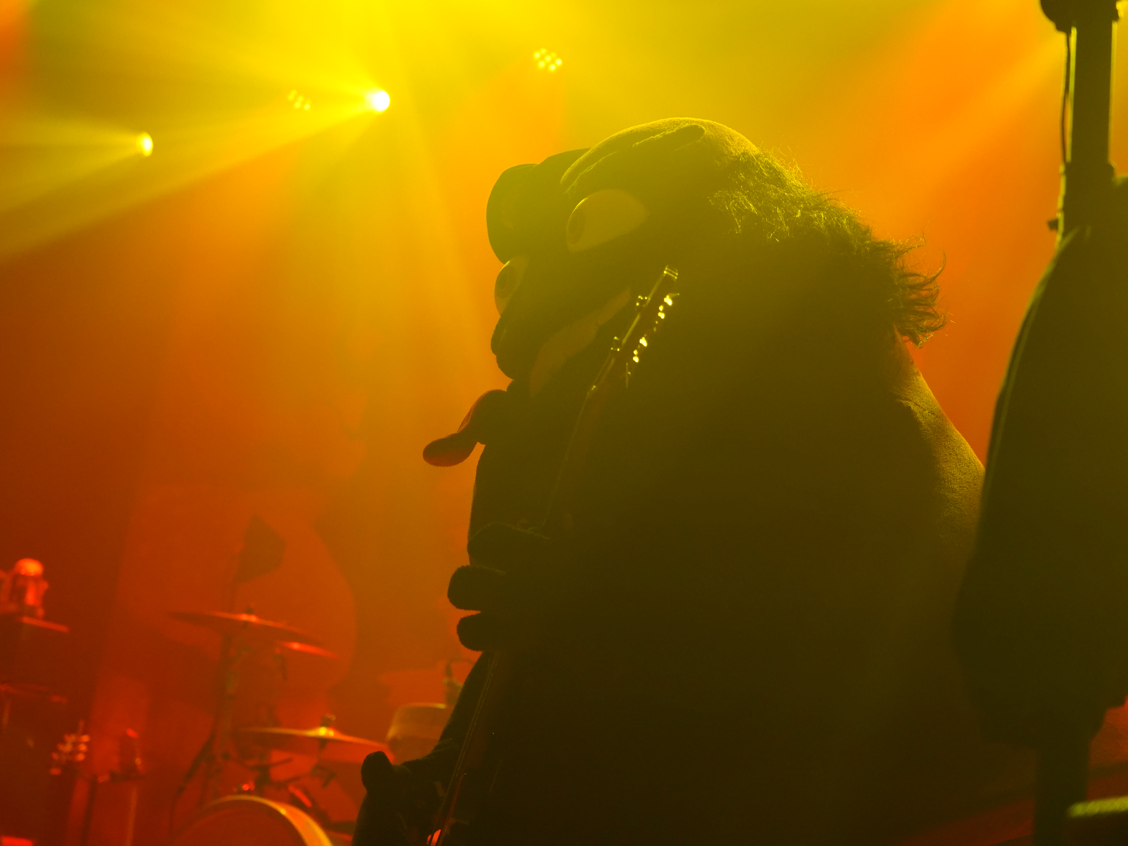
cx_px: 564
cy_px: 424
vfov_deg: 24.0
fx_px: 1988
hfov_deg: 31.7
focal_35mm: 61
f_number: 4
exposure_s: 1/160
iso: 5000
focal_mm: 56
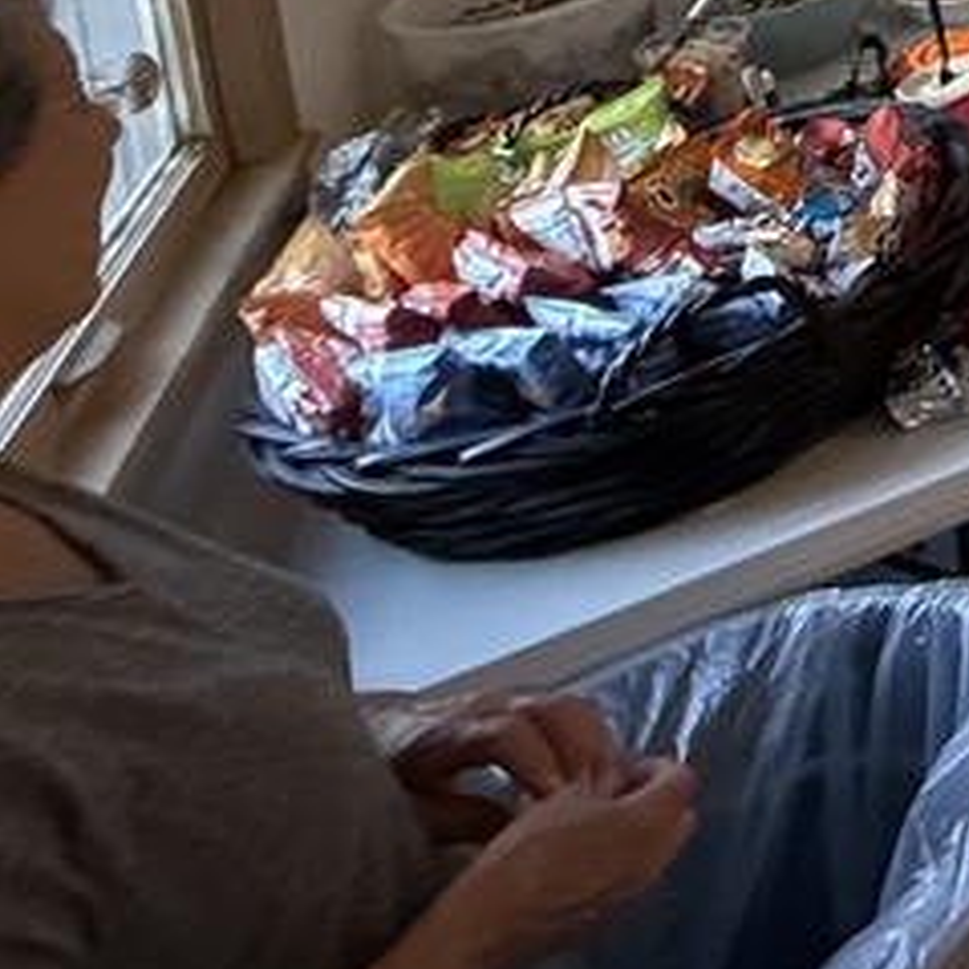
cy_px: -600
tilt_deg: -6.8
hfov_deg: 17.2
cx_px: 2114
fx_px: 1710
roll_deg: +1.6
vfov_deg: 23.2
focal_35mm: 54
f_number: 2.2
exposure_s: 1/120
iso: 500
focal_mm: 2.22
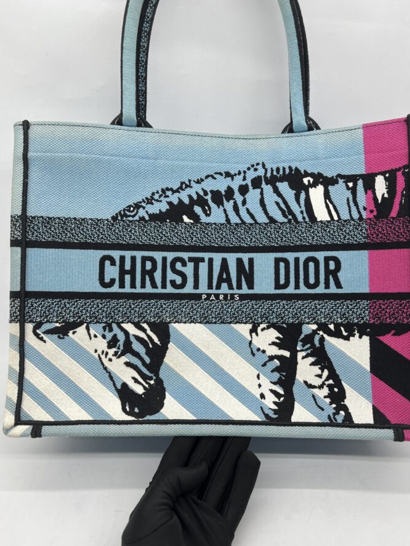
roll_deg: -0.2
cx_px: 216
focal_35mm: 30
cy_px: 275
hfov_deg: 46.8
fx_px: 473
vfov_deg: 59.9
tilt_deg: -29.6
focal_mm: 5.7
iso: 40
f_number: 1.5
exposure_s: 1/100
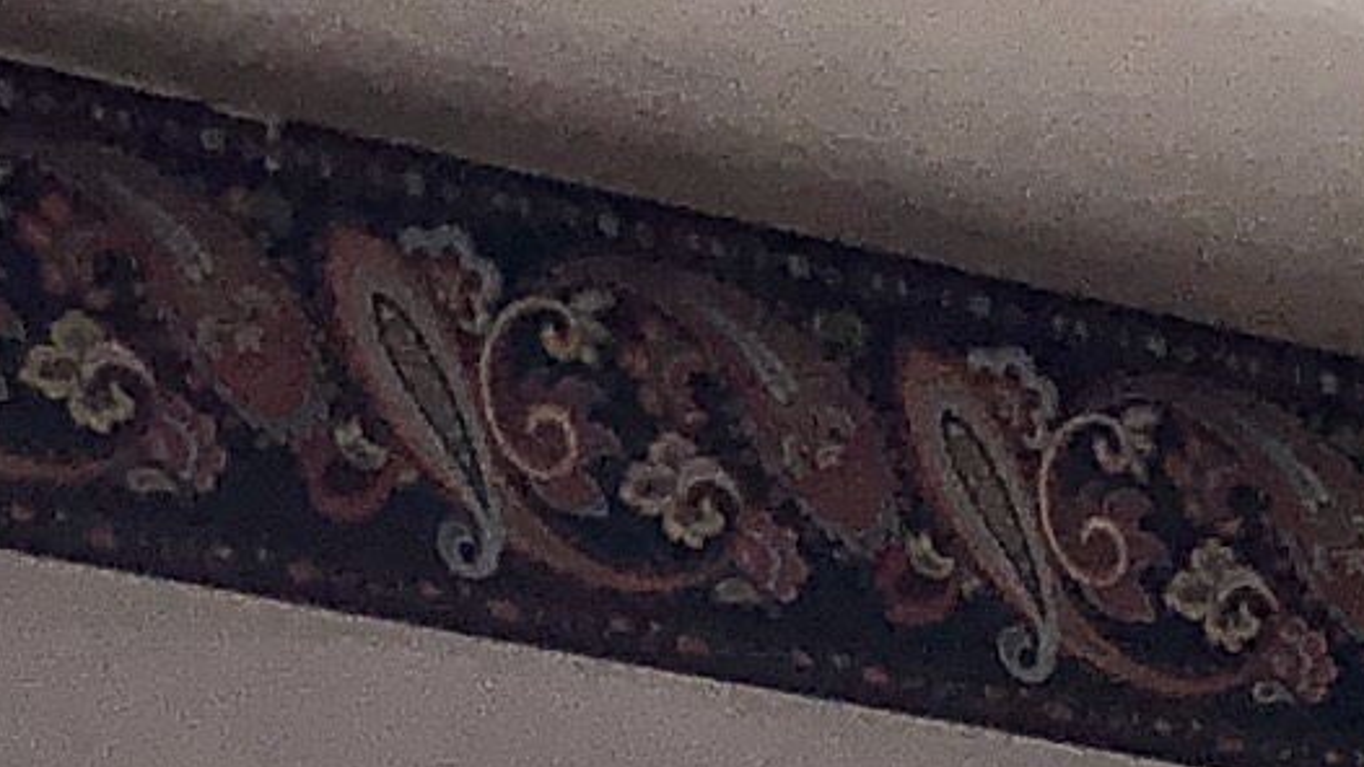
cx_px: 3101
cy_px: 3866
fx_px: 8464
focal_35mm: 234
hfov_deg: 8.5
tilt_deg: -5.3
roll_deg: +0.0
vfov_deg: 4.4
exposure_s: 1/40
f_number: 1.8
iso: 20
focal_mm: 3.99
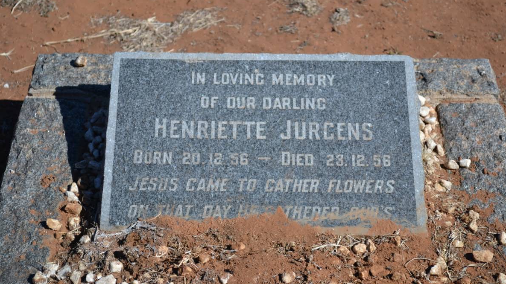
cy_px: 133
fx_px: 1174
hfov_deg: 24.3
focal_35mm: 88
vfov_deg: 13.8
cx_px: 255
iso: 110
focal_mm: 55
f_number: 5.6
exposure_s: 1/125
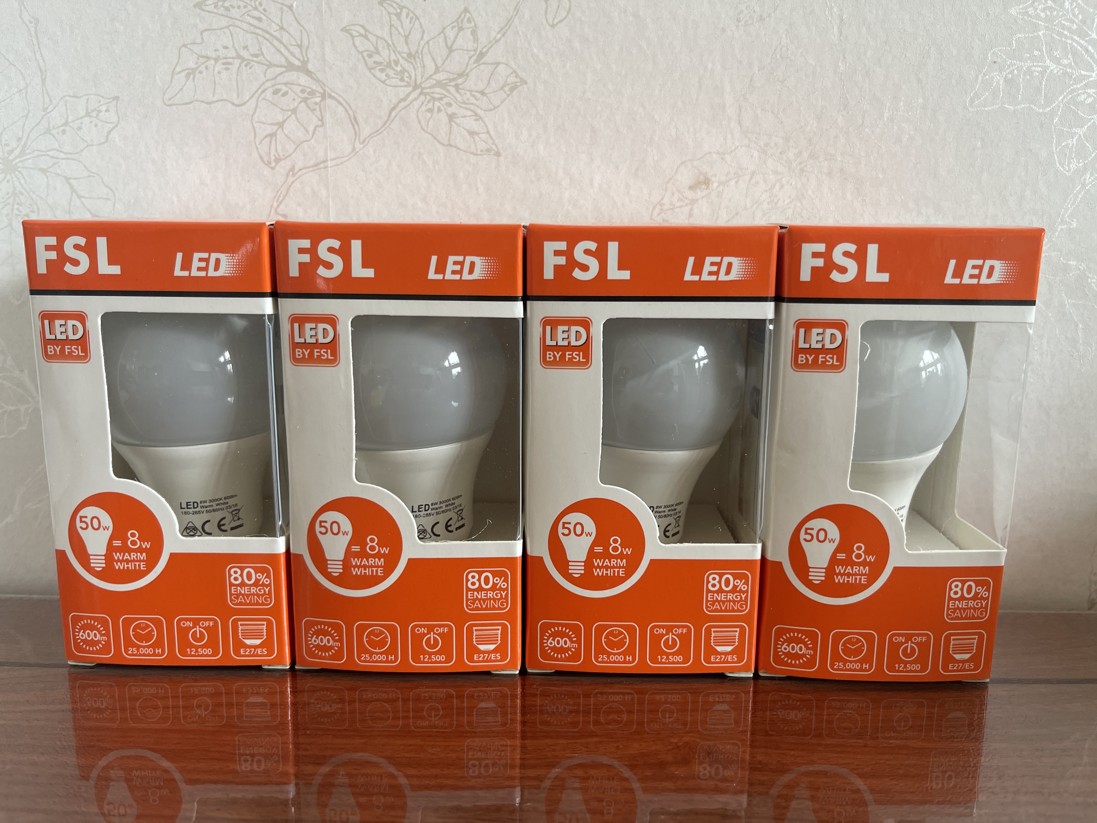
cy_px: 412
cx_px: 548
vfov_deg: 53.1
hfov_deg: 67.3
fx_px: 824
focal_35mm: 26
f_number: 1.6
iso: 125
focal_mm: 5.1
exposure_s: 1/118
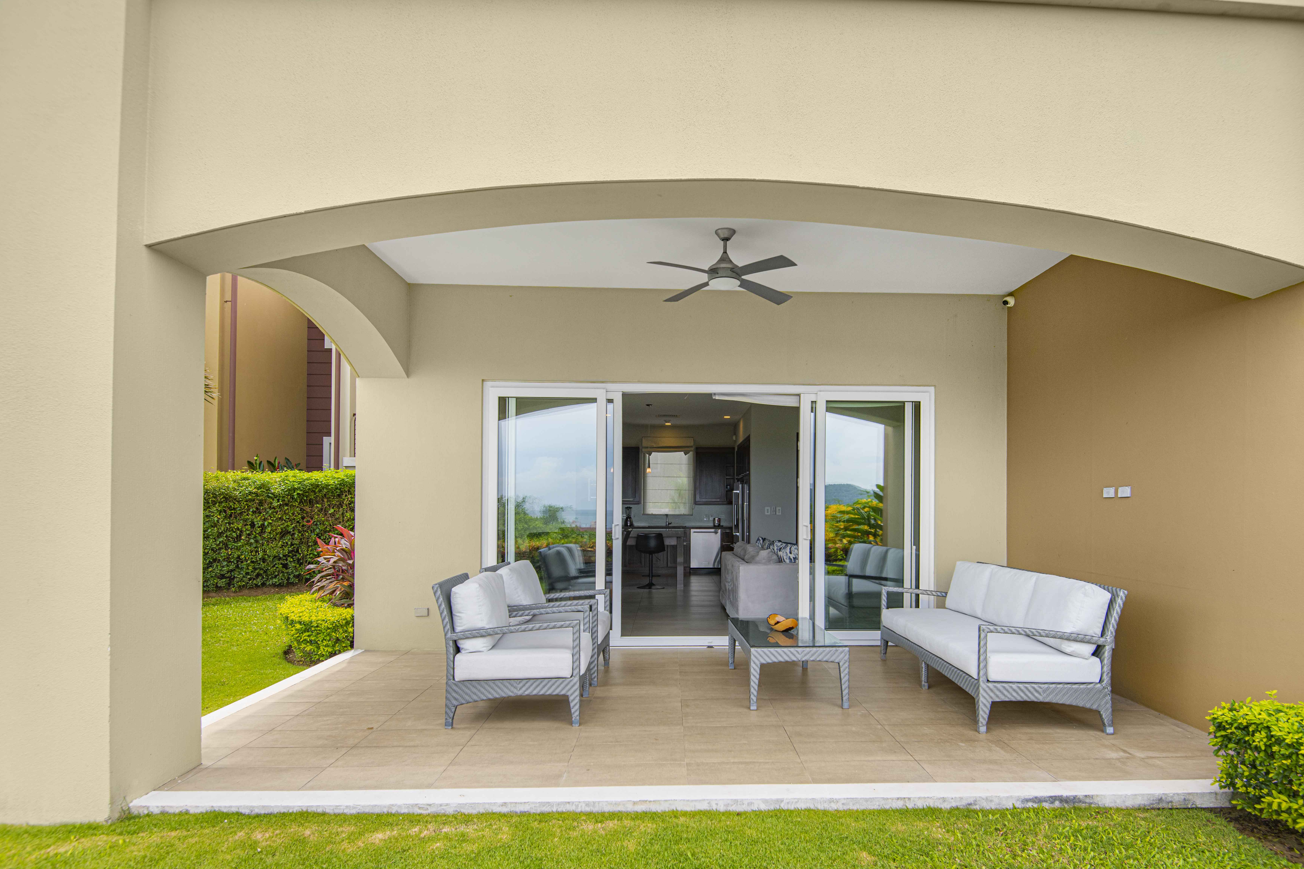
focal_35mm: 19
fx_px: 688
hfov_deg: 86.7
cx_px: 702
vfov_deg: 64.1
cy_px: 508
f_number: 5.6
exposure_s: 1/250
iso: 100
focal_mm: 16
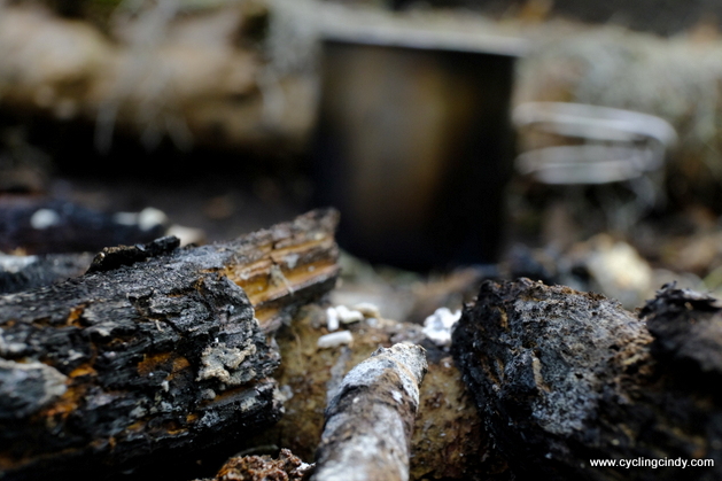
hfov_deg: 35.1
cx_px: 366
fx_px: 1143
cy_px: 239
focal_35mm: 57
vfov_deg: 23.8
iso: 1250
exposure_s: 1/58
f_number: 11
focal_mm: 37.4
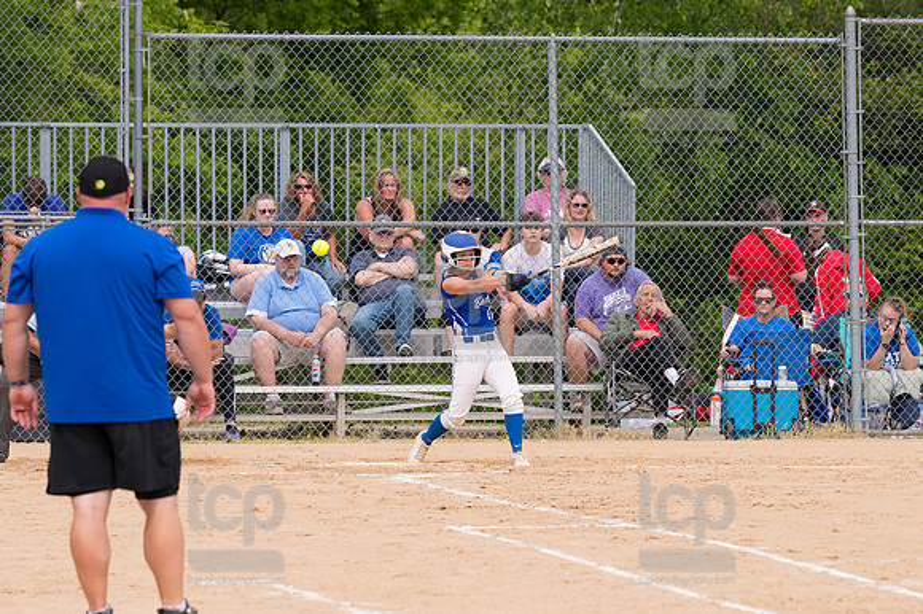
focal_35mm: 300
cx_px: 462
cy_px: 307
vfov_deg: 4.6
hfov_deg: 6.9
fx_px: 7687
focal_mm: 200
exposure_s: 1/1600
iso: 320
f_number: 5.6
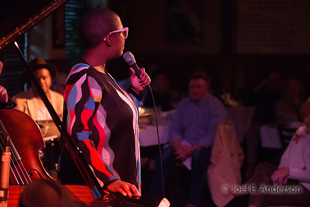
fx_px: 689
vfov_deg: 17.1
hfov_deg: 25.4
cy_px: 104
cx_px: 155
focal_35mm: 80
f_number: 2.8
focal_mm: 80
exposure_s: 1/160
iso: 6400
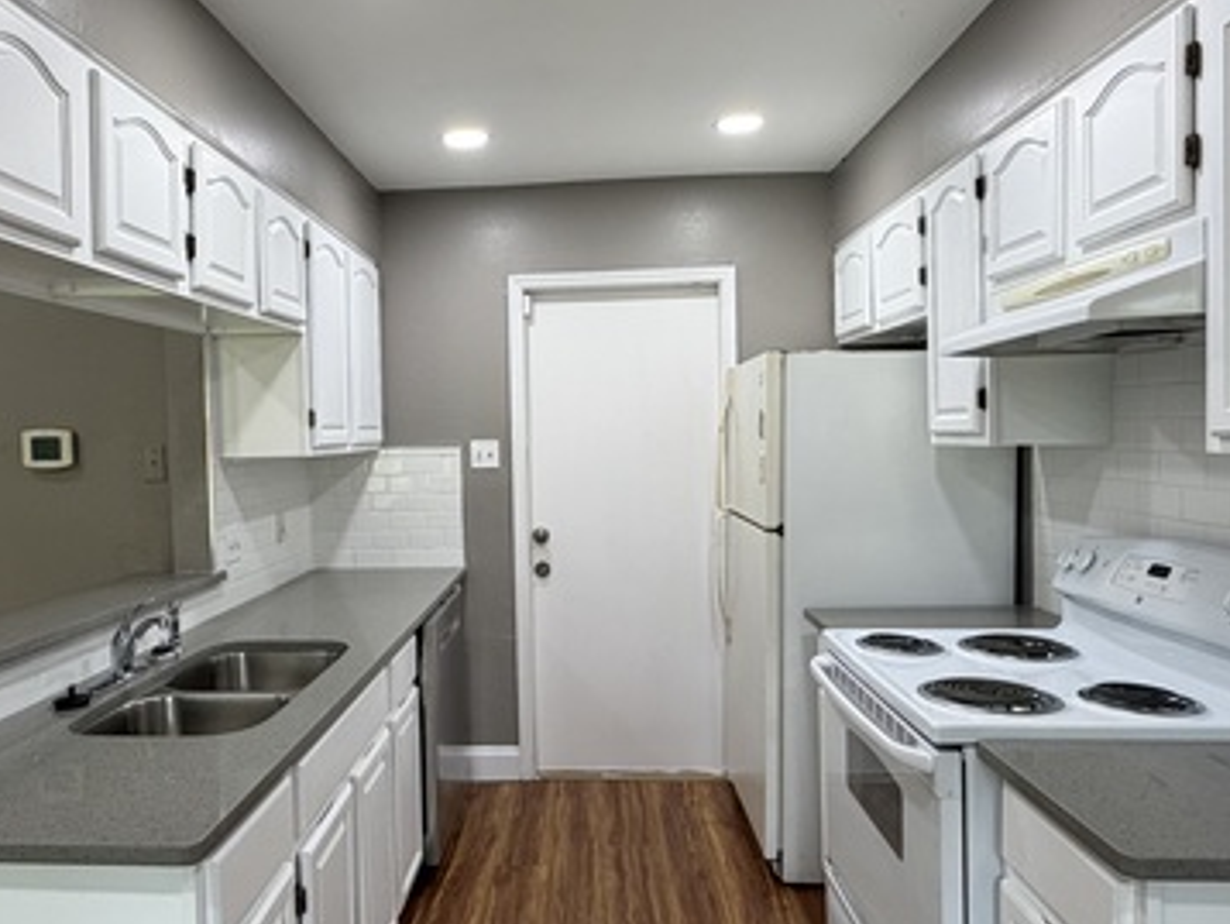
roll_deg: +1.9
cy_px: 464
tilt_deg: -1.3
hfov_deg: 68.9
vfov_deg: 54.9
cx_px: 519
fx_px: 889
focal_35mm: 25
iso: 125
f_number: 2.2
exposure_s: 1/120
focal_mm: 2.22
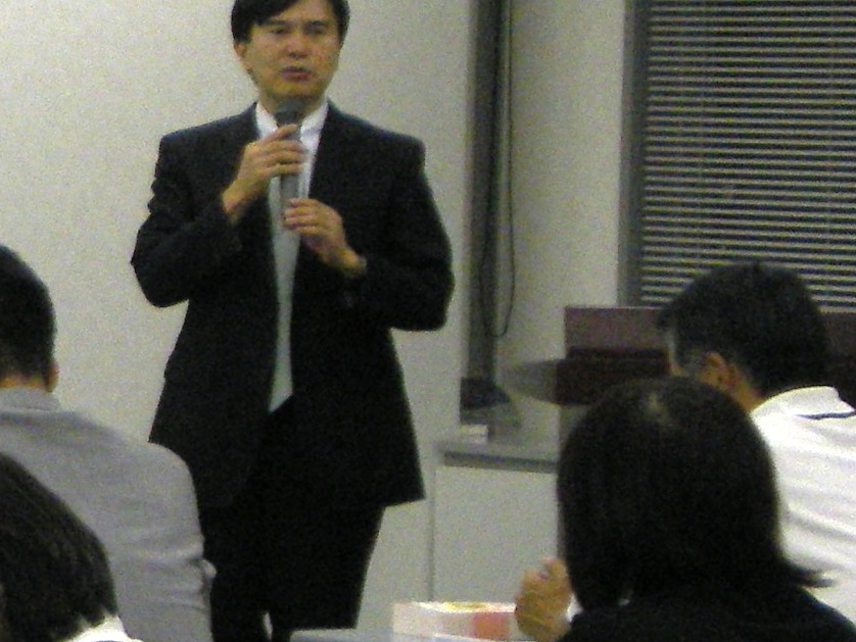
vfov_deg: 17.3
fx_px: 2103
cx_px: 307
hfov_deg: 22.9
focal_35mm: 85
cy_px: 193
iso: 320
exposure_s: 1/60
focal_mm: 10.3
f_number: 4.2
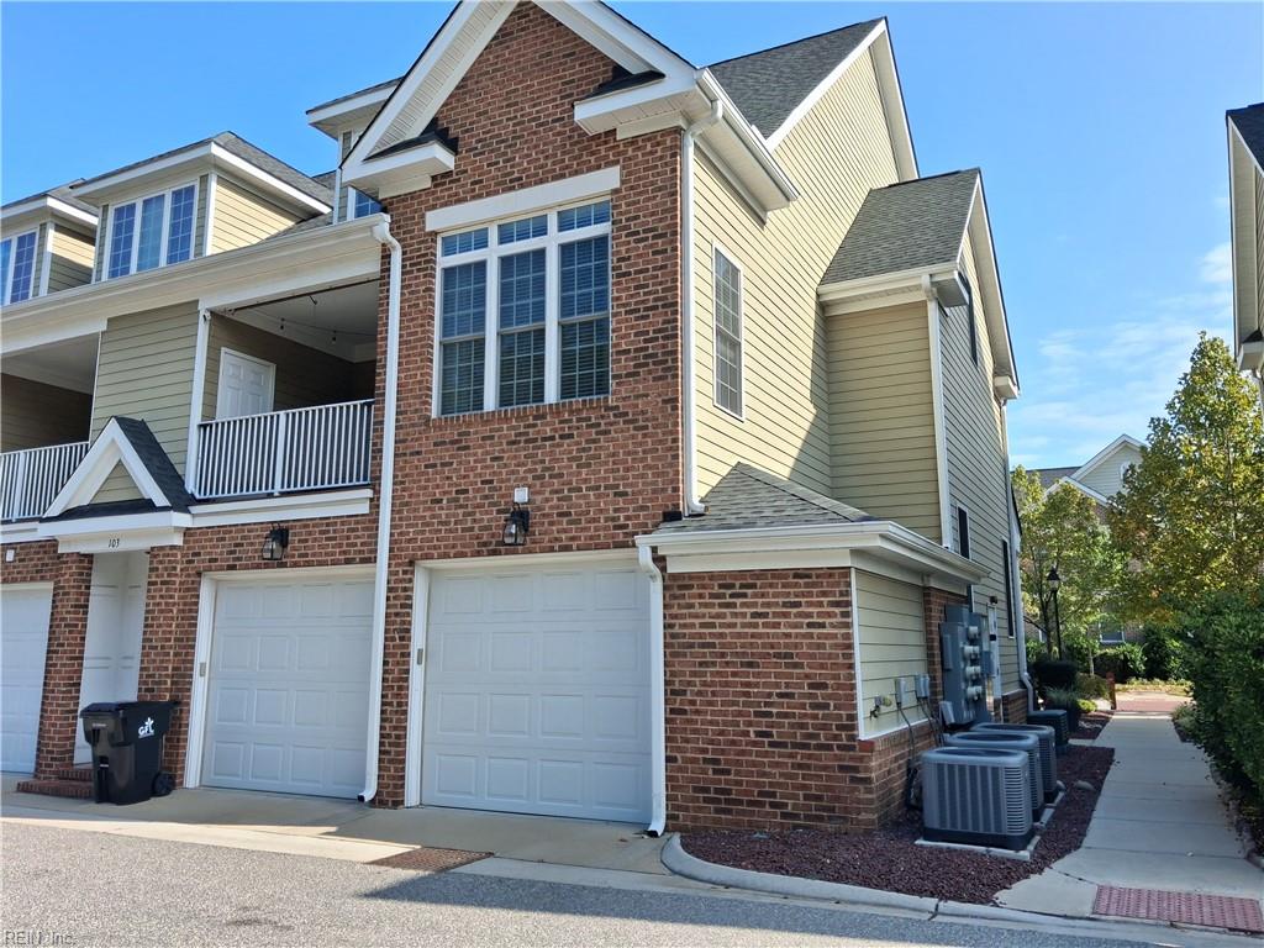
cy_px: 474
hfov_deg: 65.3
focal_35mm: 27
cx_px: 632
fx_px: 986
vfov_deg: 51.4
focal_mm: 4
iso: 25
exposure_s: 1/494
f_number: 1.8
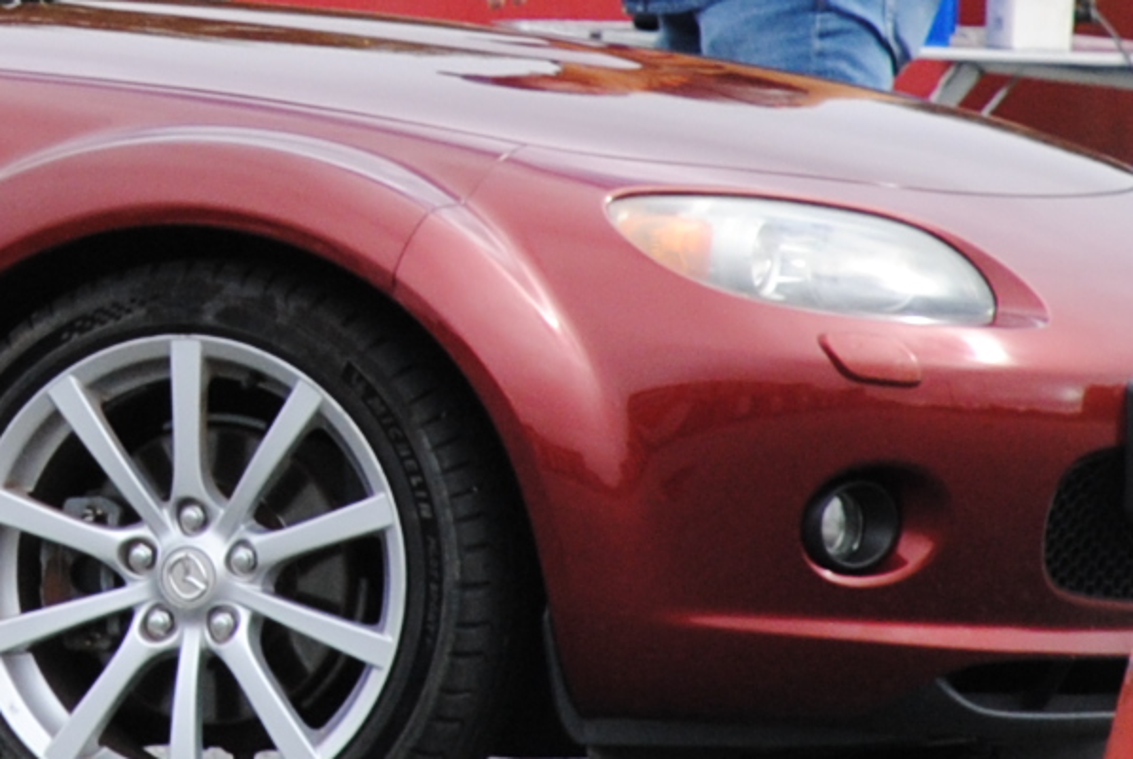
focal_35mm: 981
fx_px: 30941
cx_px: -337
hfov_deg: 2.1
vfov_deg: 1.4
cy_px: -44
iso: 320
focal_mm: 135
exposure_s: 1/500
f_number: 5.6
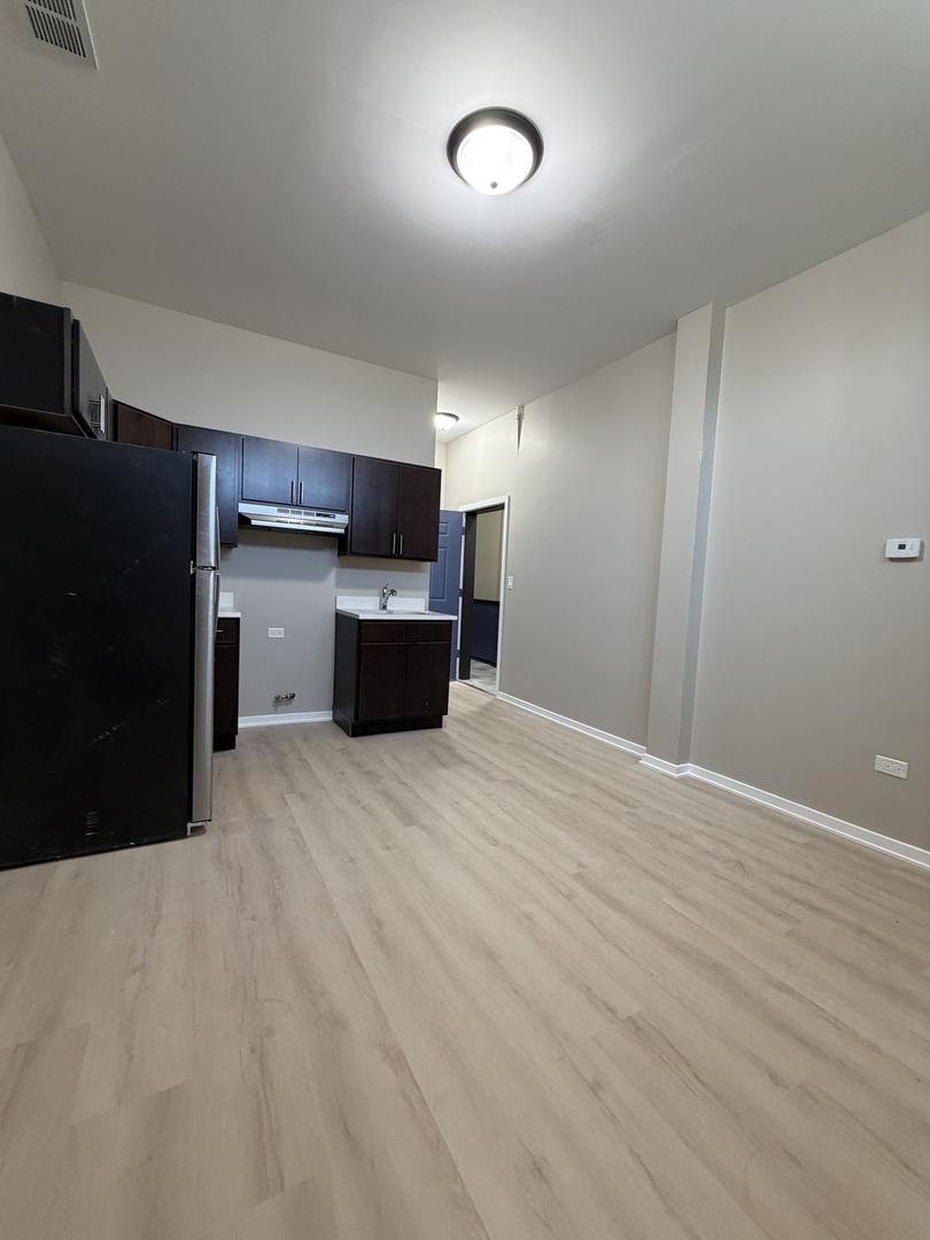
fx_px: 502
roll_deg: -2.7
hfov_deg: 85.7
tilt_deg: -3.7
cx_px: 465
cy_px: 620
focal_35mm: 14
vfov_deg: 102.1
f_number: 2.2
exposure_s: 1/60
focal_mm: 2.22
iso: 250
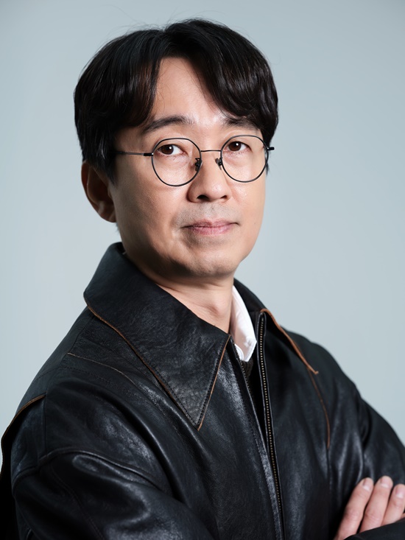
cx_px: 202
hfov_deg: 17.0
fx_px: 1357
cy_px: 270
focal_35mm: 87
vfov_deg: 22.5
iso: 100
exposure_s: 1/125
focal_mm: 110
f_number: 5
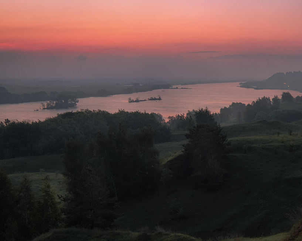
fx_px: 590
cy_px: 164
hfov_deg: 27.6
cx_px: 278
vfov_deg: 23.0
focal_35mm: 66
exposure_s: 1/9
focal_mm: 24
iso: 400
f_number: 11
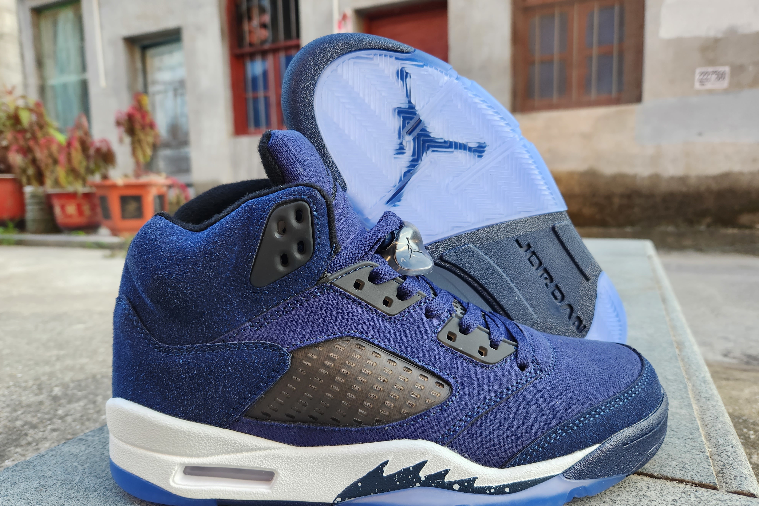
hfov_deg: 73.7
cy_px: 263
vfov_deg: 53.1
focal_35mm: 24
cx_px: 379
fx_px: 506
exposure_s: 1/180
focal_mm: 5.4
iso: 100
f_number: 1.8
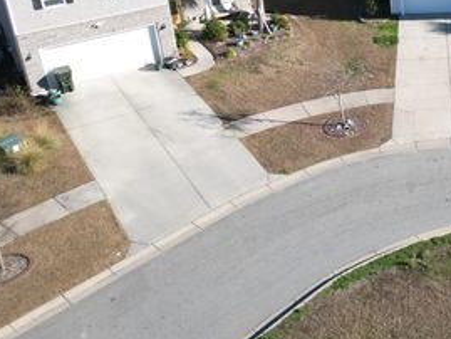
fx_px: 743
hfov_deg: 30.2
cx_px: 500
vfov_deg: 25.2
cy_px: 59
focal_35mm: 57
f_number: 1.7
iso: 100
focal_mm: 6.72
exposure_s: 1/1500
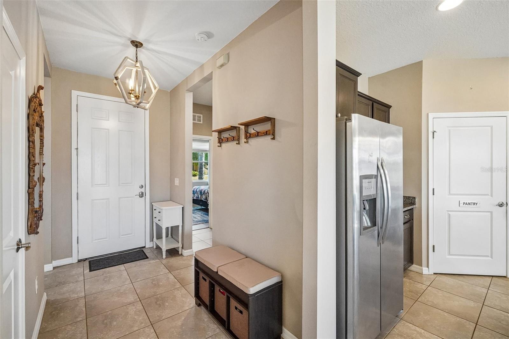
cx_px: 254
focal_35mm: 15
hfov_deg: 100.4
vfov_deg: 77.3
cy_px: 170
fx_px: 212
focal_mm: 10
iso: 1600
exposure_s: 1/30
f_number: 8
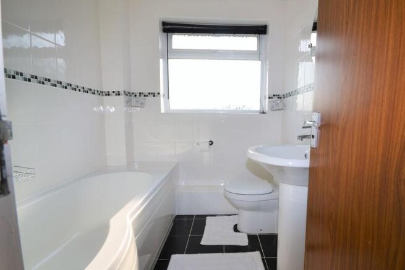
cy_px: 135
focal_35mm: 15
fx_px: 169
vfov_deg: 77.4
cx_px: 202
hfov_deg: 100.4
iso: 100
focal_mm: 10
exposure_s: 1/160
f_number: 6.3
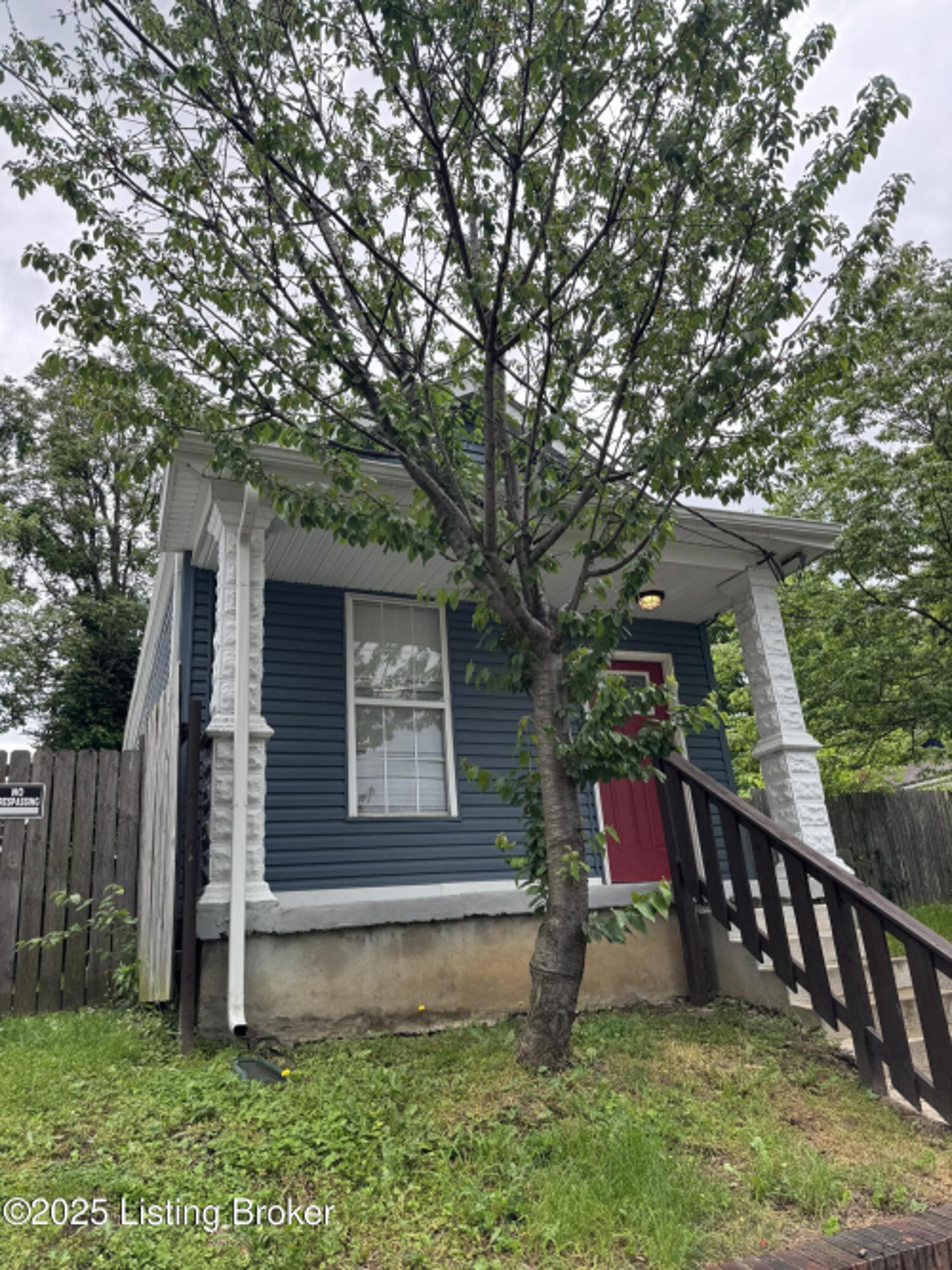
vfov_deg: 71.6
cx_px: 476
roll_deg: +5.3
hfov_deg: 56.8
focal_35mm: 24
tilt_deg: +18.6
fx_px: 880
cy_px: 635
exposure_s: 1/822
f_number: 1.78
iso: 80
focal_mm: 6.76
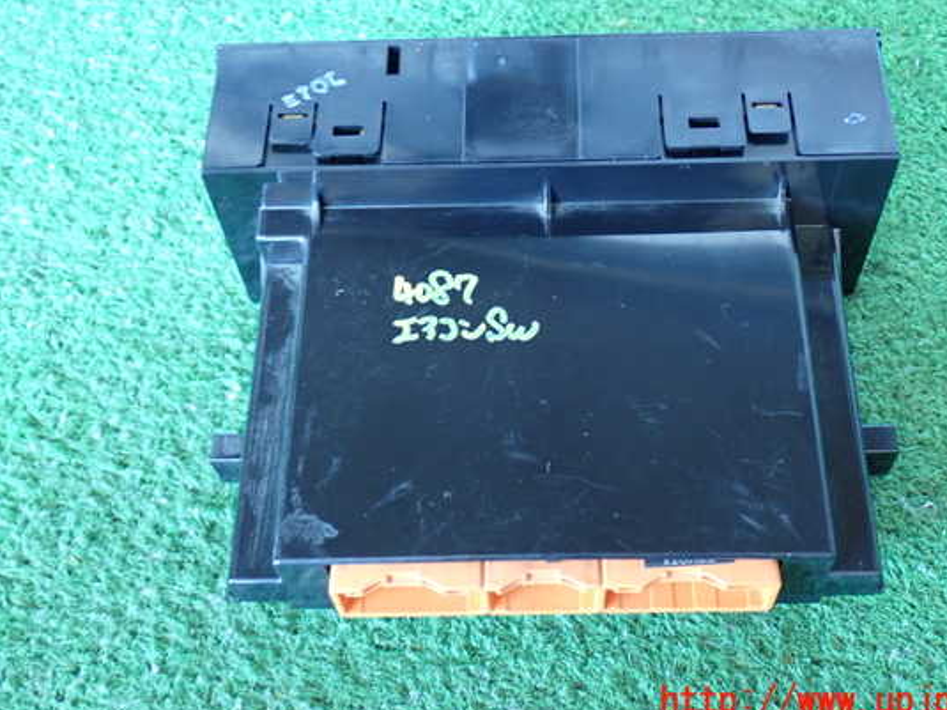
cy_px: 326
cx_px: 529
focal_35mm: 46
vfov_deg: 31.5
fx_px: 1258
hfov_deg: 41.2
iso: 800
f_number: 2.8
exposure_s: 1/20
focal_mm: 7.31
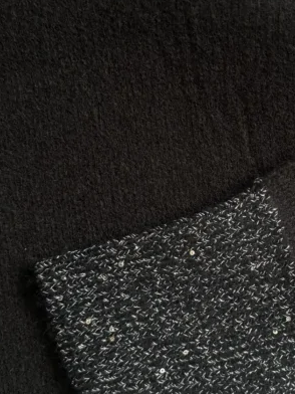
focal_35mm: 49
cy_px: 179
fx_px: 557
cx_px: 223
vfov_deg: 38.9
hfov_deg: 29.2
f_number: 1.78
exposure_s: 1/121
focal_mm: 6.76
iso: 200
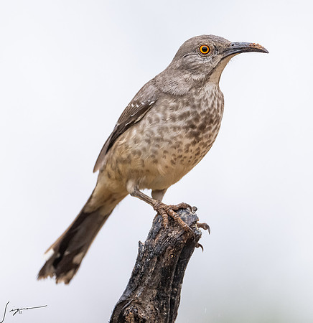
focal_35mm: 825
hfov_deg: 2.1
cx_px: 159
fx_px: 8575
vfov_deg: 2.2
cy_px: 196
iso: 2500
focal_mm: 500
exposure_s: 1/640
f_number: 5.6
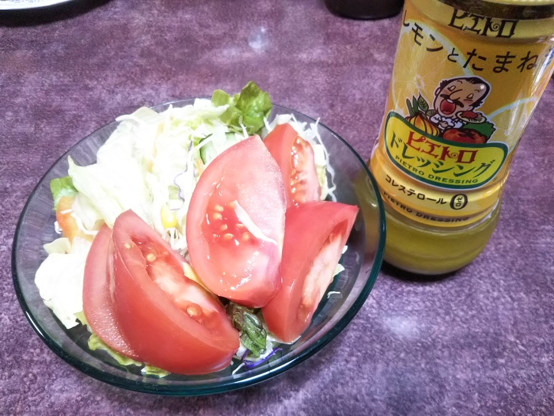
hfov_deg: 60.0
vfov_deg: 46.8
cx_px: 277
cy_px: 208
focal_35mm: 30
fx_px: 480
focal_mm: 4
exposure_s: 1/24
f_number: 2.2
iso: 250
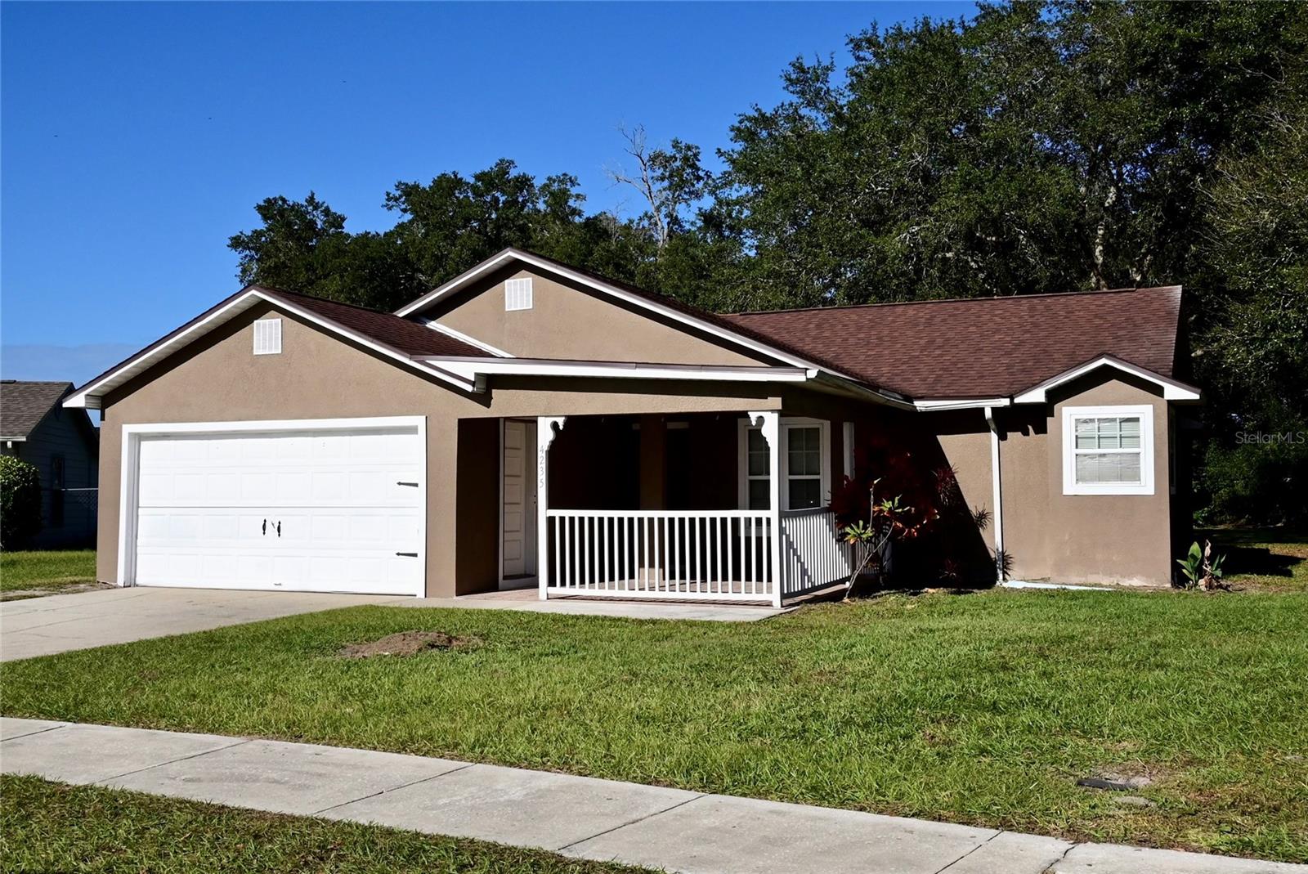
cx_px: 654
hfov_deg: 53.1
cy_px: 437
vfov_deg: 36.9
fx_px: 1309
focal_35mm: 36
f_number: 13
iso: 500
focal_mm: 24.5
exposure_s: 1/1000
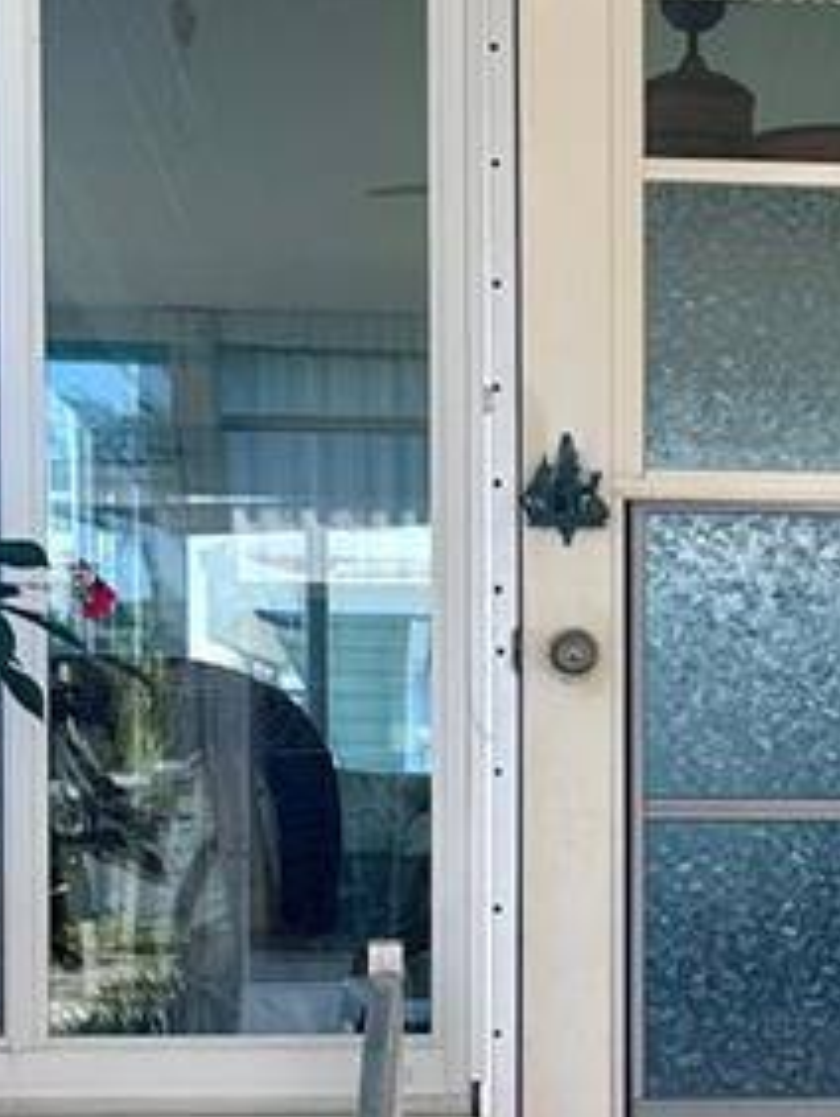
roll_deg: +0.2
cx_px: 895
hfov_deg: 14.2
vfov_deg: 19.0
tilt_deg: +0.7
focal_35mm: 102
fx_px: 3295
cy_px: 966
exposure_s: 1/797
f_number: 1.78
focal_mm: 6.86
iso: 80
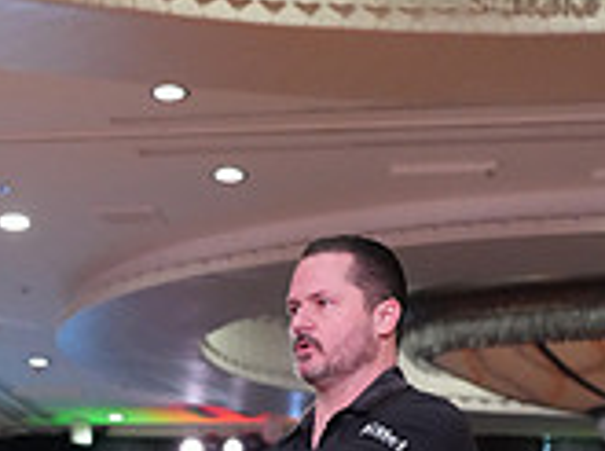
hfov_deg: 14.1
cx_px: 28
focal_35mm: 139
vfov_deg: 10.0
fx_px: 2424
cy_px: 854
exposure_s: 1/320
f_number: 5
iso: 5000
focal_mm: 41
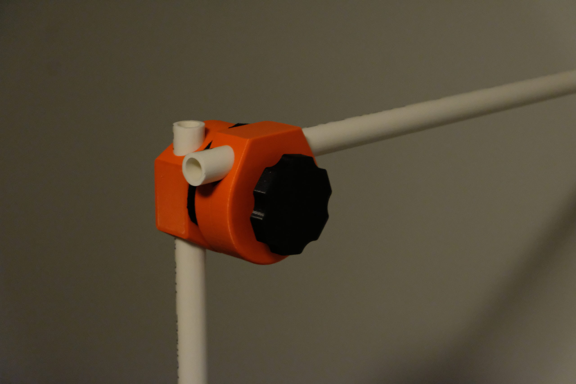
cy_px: 192
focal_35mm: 75
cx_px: 288
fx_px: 1200
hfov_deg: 27.0
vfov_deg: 18.2
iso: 6400
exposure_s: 1/50
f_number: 5.6
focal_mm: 50
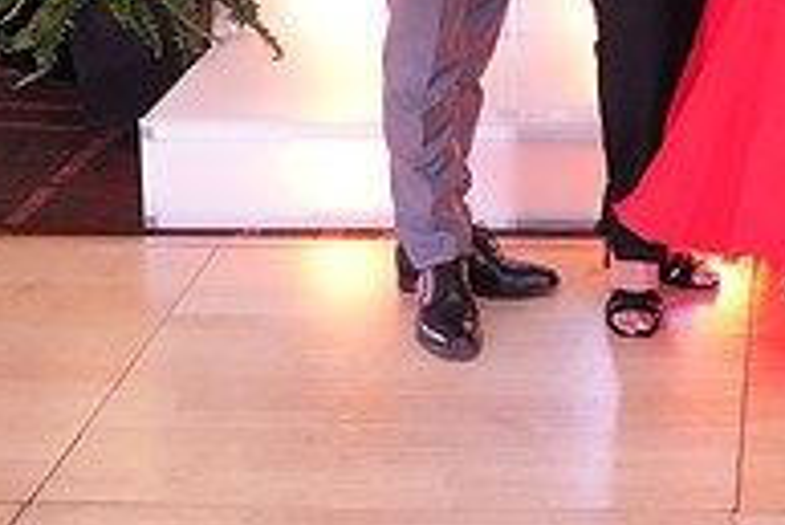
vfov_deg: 13.1
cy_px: -242
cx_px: 700
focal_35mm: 99
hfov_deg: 20.2
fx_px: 2160
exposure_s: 1/250
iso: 8000
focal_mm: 33
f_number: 7.1
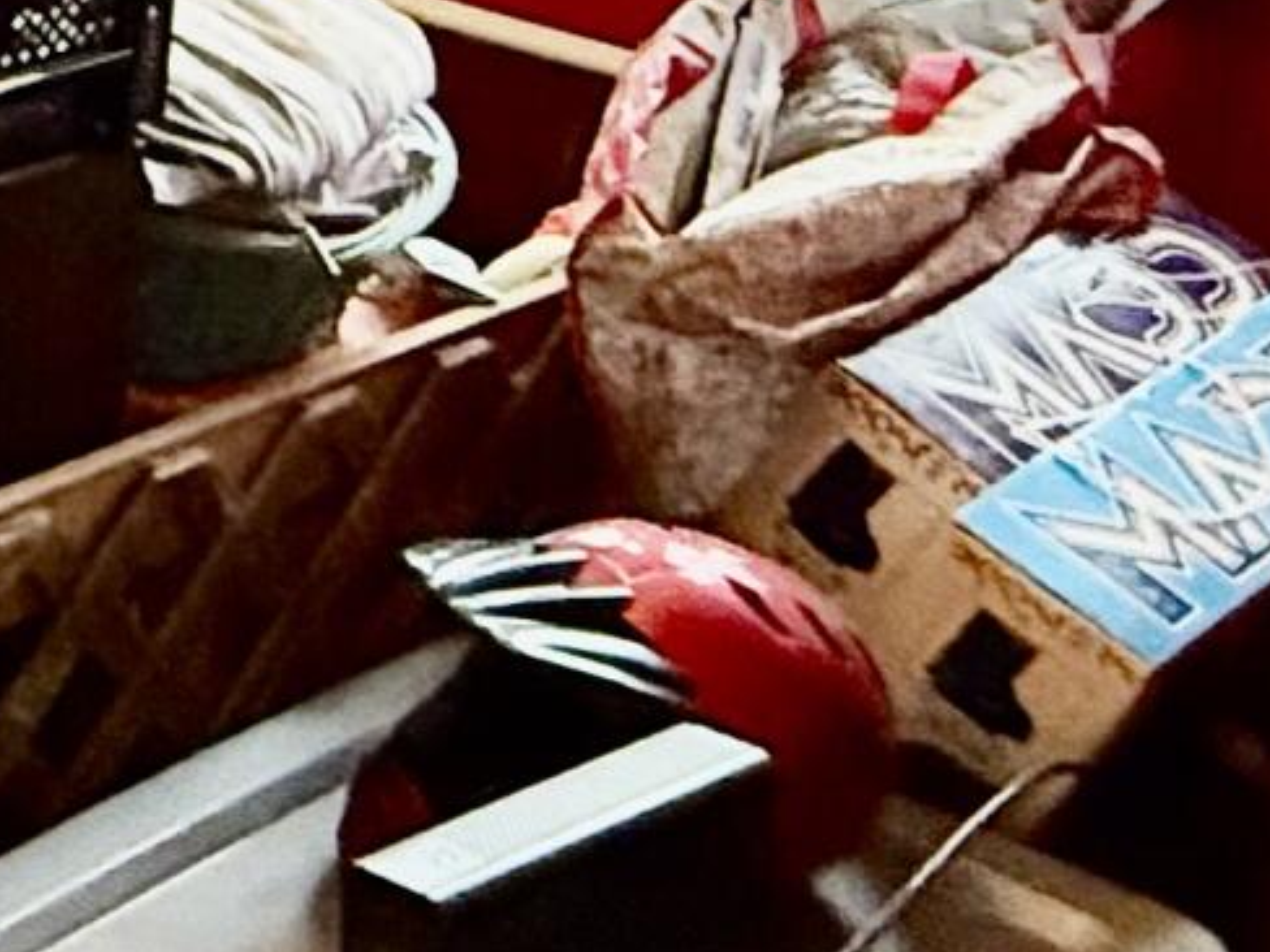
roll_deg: +0.6
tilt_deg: -11.3
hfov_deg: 17.6
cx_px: -1124
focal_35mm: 86
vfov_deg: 16.3
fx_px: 3155
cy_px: -273
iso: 640
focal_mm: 2.22
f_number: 2.2
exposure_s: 1/120
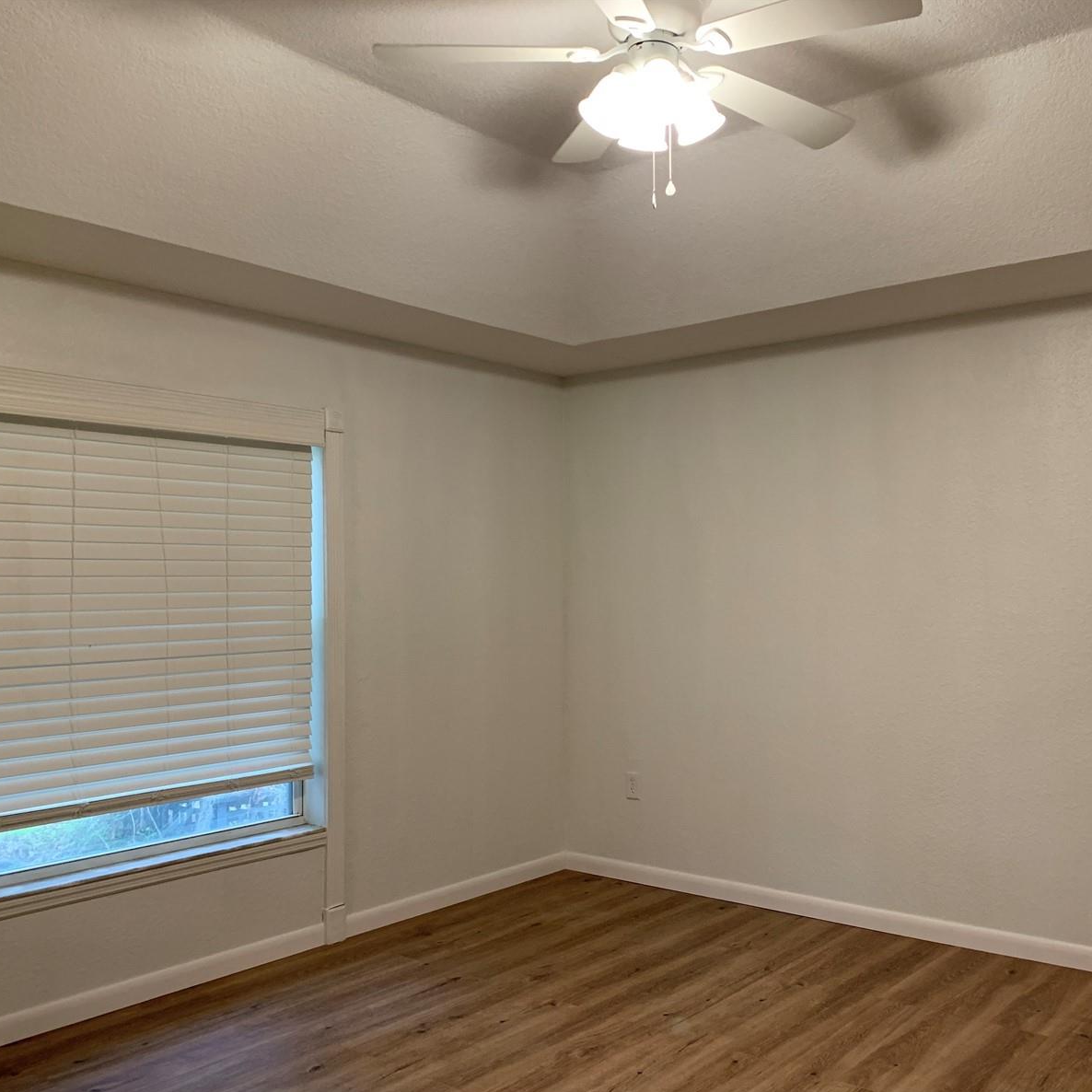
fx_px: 1106
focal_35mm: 31
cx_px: 680
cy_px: 551
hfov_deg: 52.0
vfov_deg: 52.5
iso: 125
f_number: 1.8
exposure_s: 1/60
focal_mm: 4.25
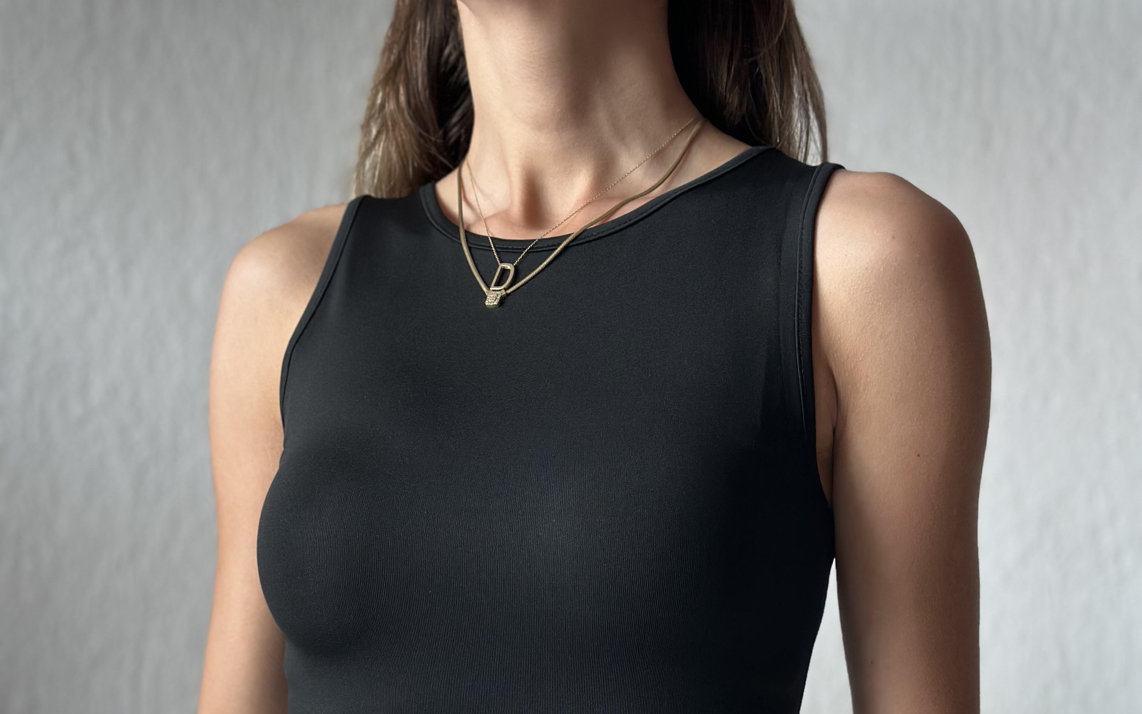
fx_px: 2116
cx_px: 572
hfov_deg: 30.2
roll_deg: -1.3
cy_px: 681
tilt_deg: -3.1
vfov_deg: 18.7
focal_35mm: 68
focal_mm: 6.86
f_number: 1.78
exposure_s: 1/121
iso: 100
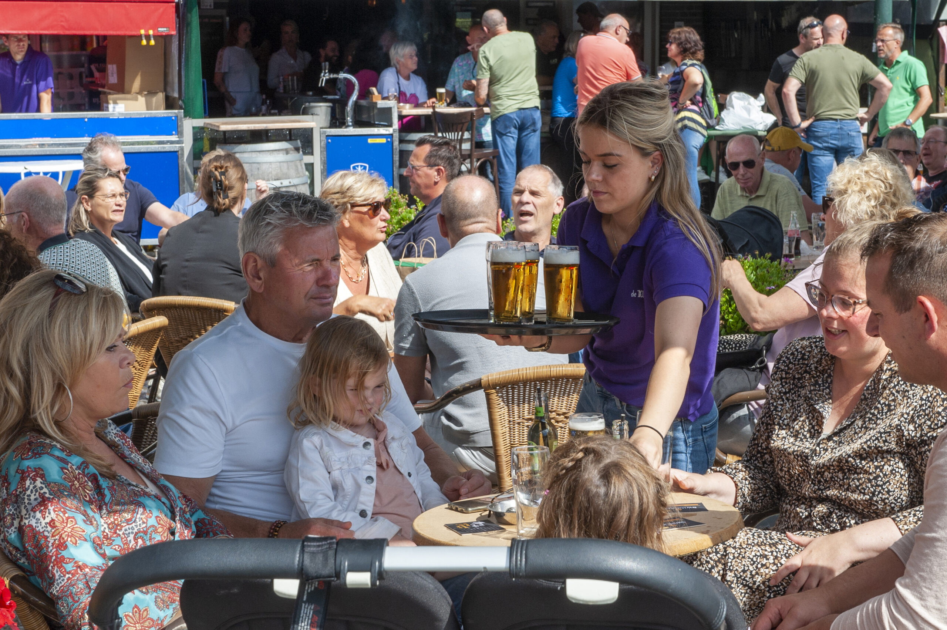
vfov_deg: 21.9
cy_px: 315
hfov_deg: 32.4
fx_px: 1630
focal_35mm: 62
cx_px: 474
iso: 400
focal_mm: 62
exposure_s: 1/250
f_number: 13
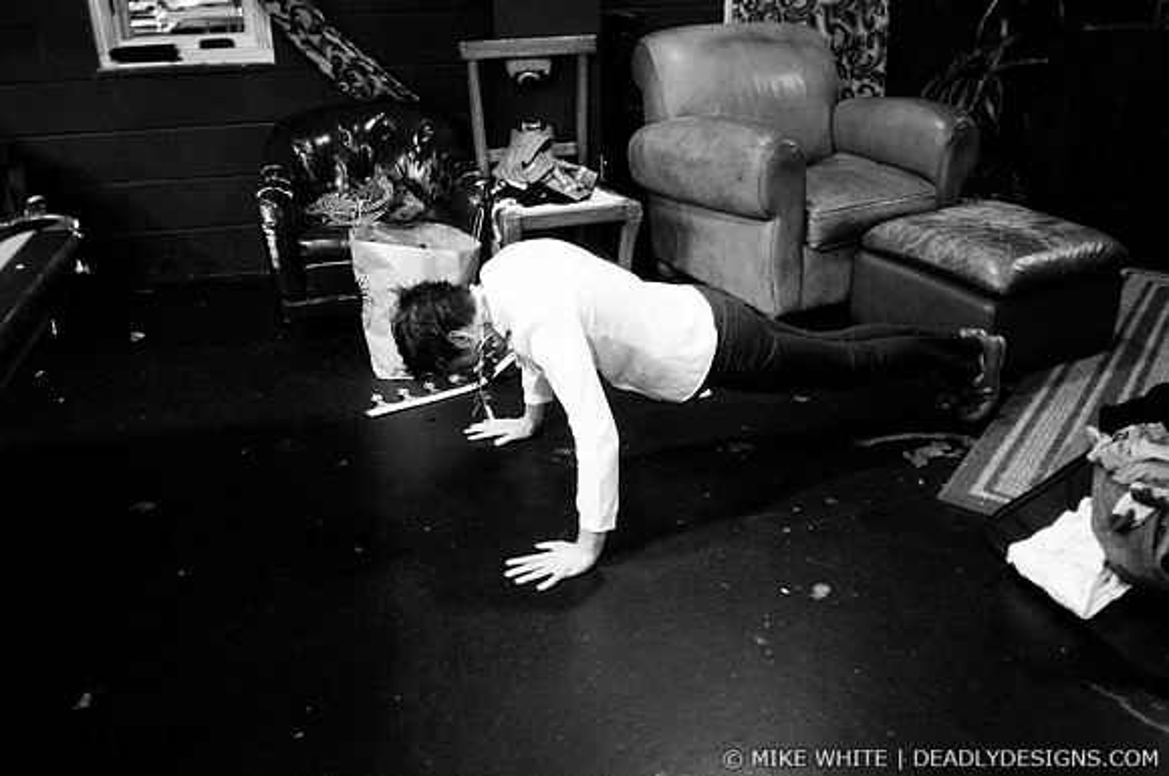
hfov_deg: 62.0
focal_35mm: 30
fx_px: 973
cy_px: 388
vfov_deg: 43.5
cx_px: 584
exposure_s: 1/30
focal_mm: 20
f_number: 2.8
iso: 800
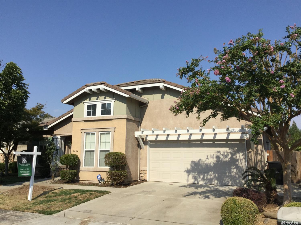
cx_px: 150
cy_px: 112
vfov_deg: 45.4
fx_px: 269
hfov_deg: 58.4
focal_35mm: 31
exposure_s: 1/2146
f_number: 2.4
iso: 25
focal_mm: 3.3
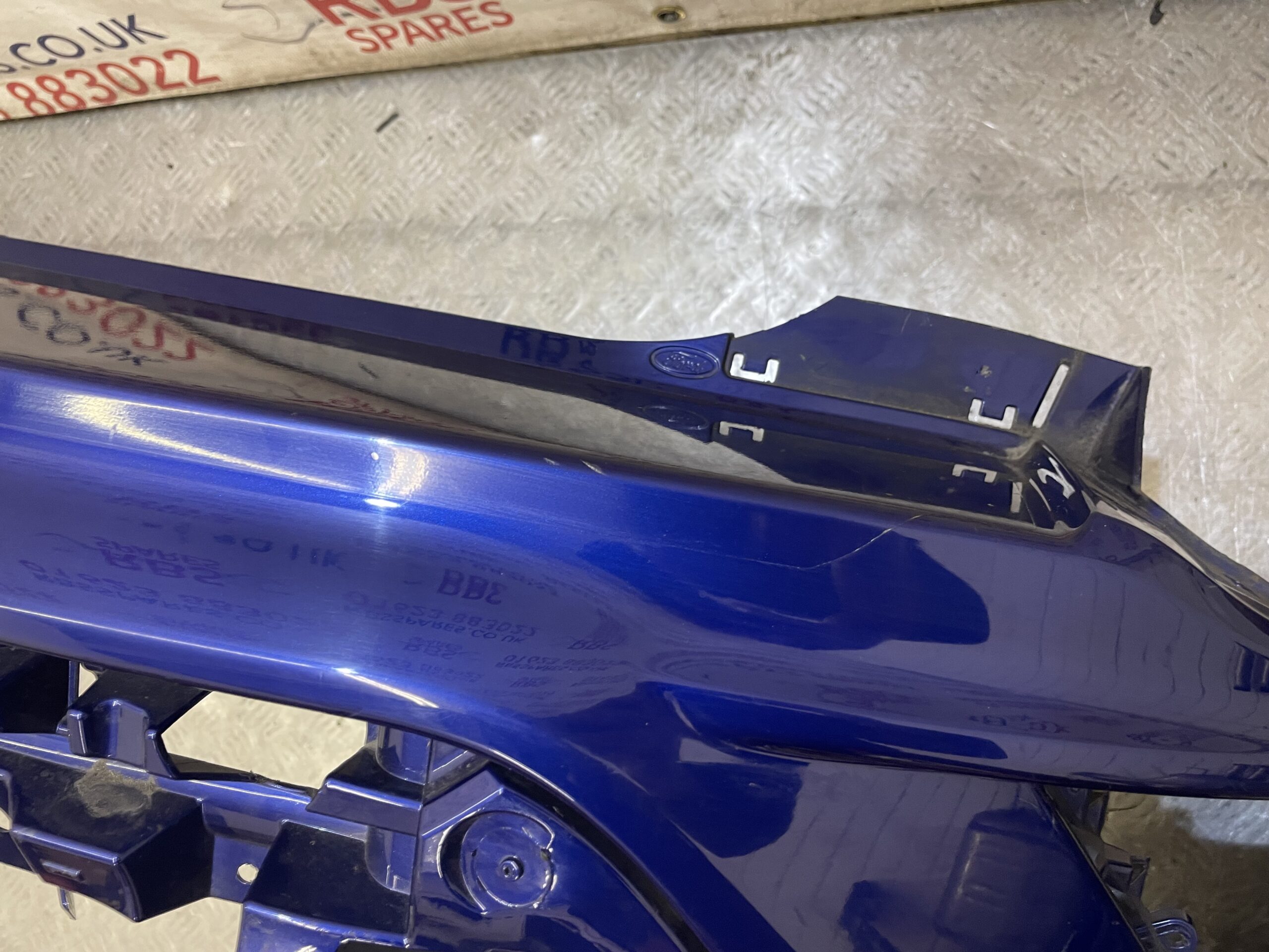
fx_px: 953
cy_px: 476
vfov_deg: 53.1
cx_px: 634
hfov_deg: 67.3
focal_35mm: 26
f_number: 1.6
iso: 125
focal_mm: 4.2
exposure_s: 1/50
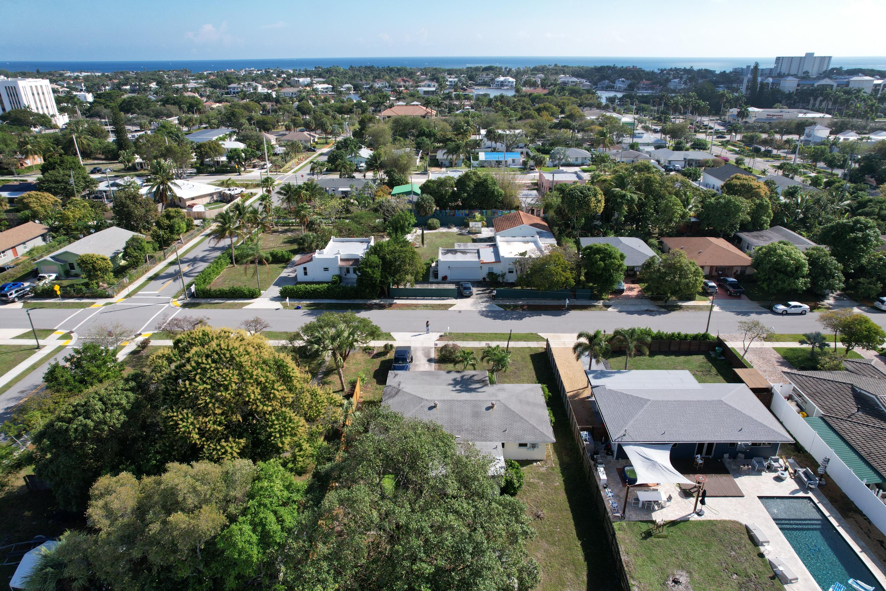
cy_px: 296
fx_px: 541
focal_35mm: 22
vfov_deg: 57.2
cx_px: 443
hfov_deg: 78.6
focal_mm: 8.38
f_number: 2.8
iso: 100
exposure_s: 1/1500
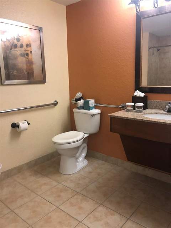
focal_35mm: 28
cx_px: 86
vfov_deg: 63.4
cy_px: 114
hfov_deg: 49.7
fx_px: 184
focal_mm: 3.99
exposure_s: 1/15
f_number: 1.8
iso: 64
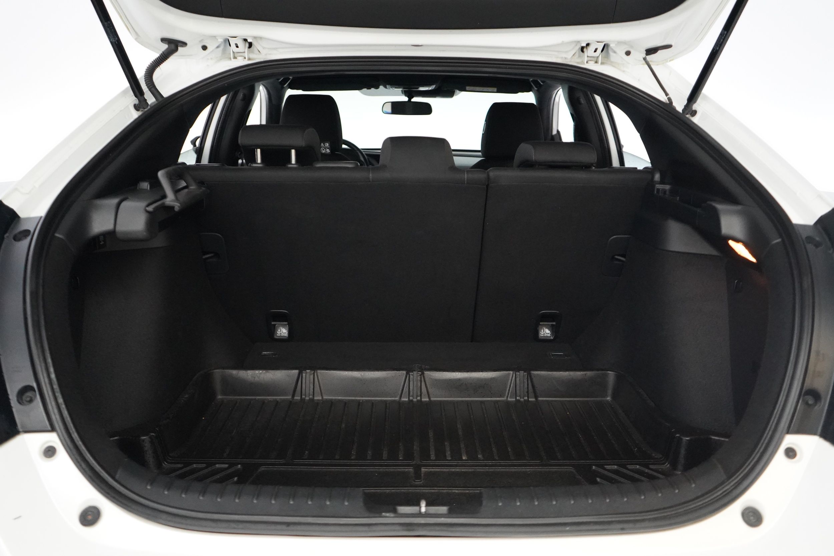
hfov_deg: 63.7
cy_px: 278
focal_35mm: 29
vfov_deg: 45.0
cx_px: 417
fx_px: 672
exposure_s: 1/160
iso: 12800
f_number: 3.5
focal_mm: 29
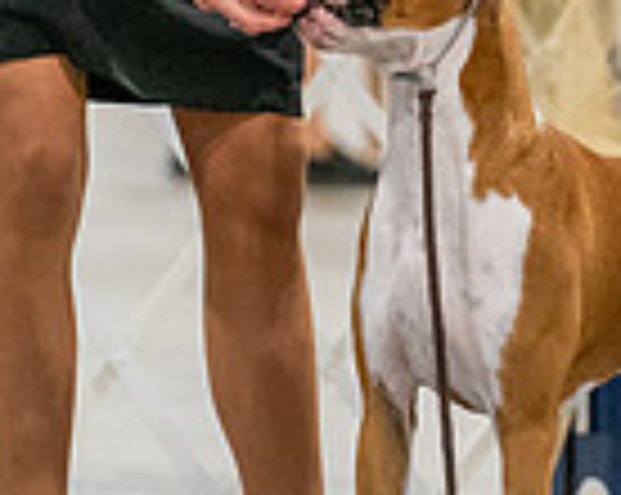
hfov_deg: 2.6
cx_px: 493
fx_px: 13838
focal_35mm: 754
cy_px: -148
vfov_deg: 2.0
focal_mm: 164
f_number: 3.5
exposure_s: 1/250
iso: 6400
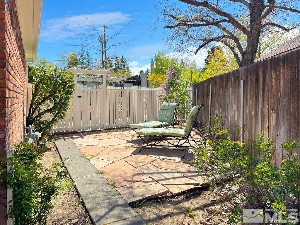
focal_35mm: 24
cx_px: 150
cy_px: 112
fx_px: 208
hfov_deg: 71.6
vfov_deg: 56.8
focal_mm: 6.86
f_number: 1.8
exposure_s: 1/1500
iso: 80
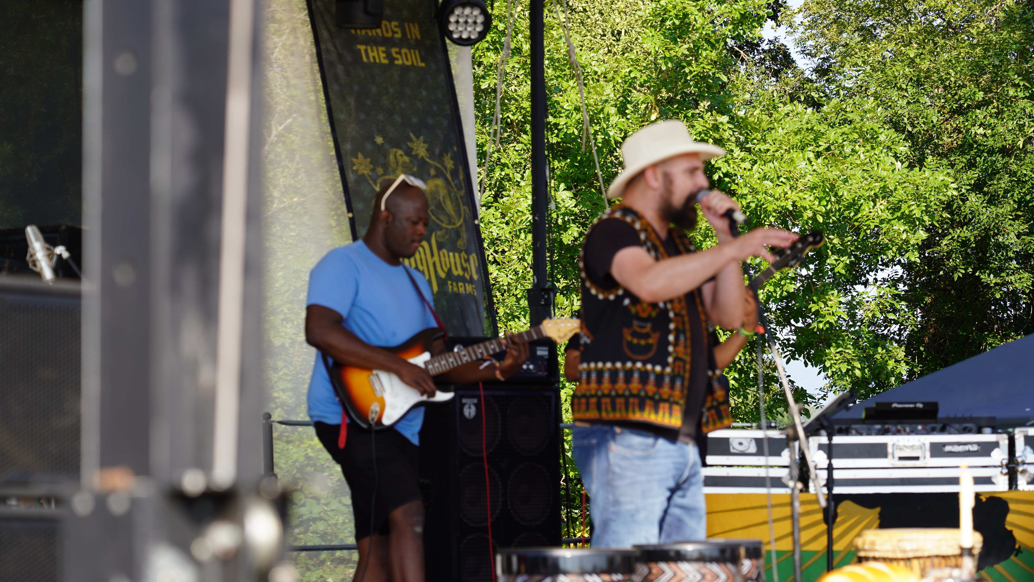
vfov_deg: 10.8
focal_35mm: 112
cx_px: 508
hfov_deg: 19.1
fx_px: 3071
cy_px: 296
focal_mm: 105
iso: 100
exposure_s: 1/160
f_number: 5.6
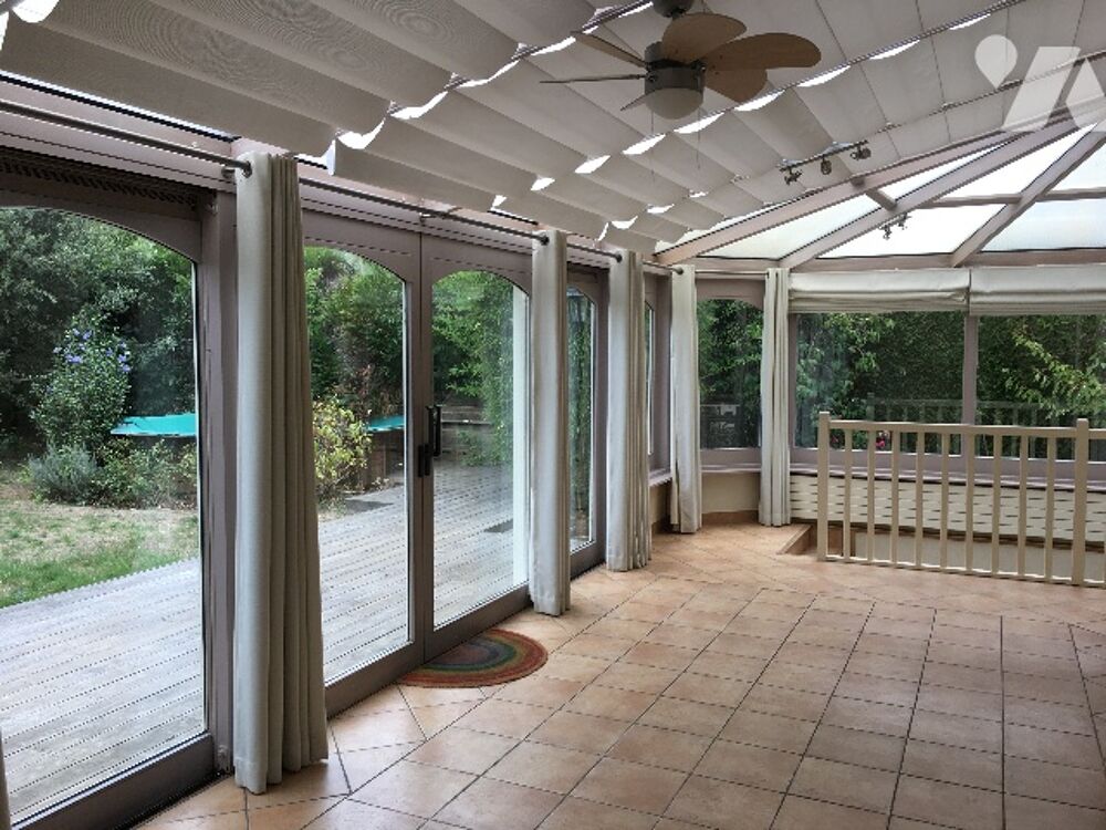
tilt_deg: -3.1
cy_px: 415
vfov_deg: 48.2
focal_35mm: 29
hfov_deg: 61.7
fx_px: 927
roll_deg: -0.4
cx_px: 553
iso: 25
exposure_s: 1/117
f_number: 2.2
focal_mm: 4.15
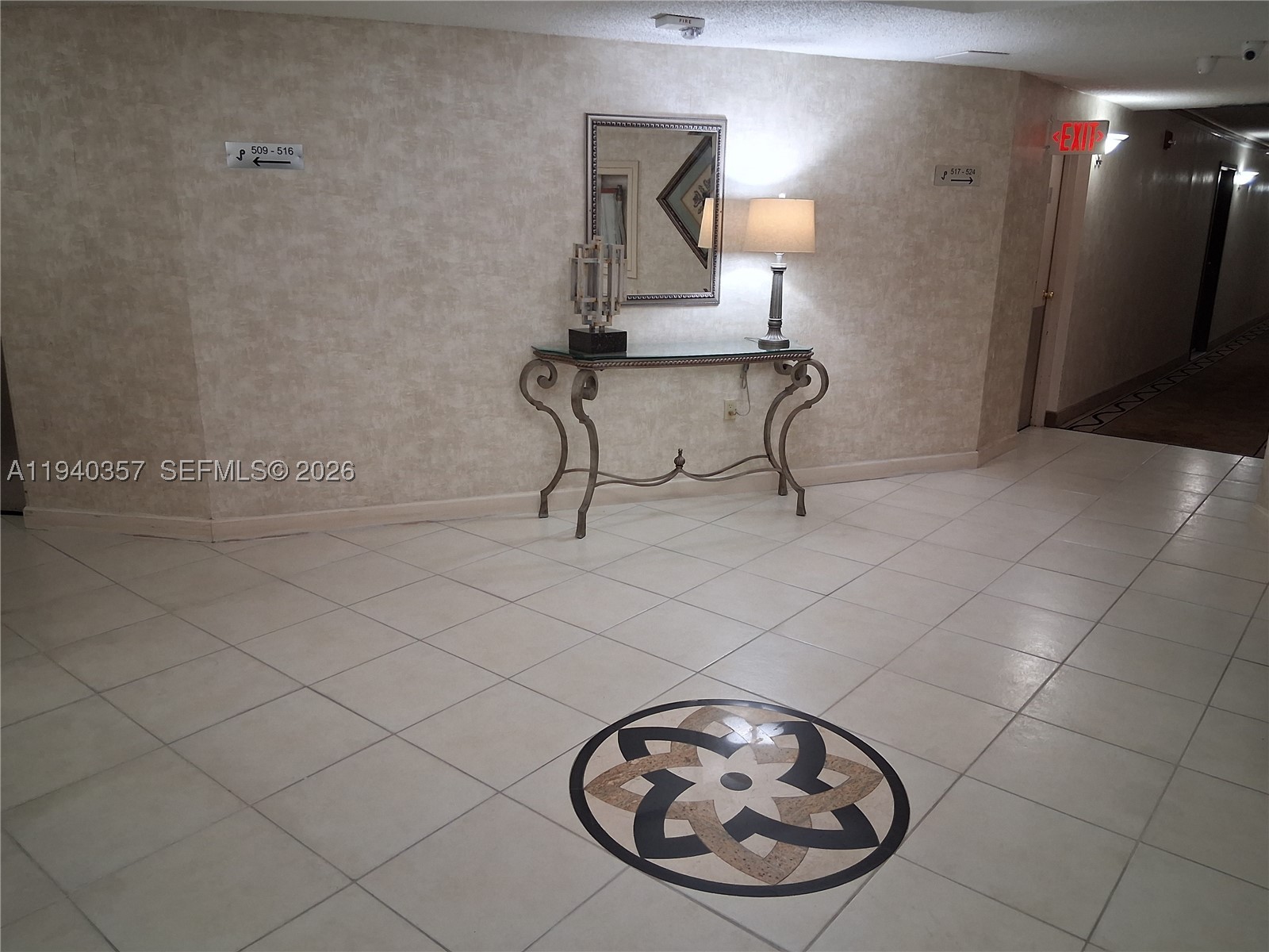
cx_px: 634
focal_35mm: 26
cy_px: 476
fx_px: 953
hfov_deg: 67.3
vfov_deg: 53.1
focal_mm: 3.98
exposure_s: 1/50
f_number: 1.8
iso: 400
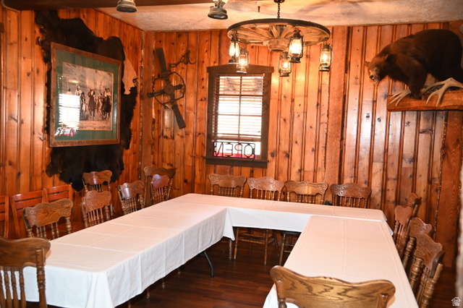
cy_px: 154
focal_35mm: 35
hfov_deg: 54.5
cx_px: 232
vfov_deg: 37.8
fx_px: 450
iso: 3200
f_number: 4
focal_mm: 35
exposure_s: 1/60
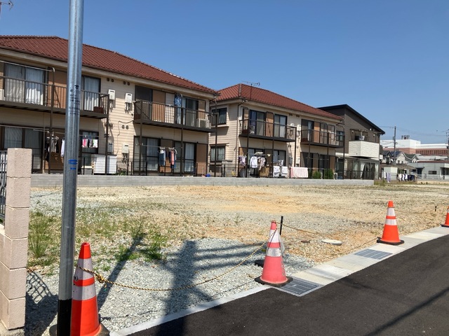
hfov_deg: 63.4
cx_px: 224
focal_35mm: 28
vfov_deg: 49.7
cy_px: 168
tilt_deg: -2.9
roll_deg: -2.1
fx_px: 363
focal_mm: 3.99
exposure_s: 1/3247
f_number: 1.8
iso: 32
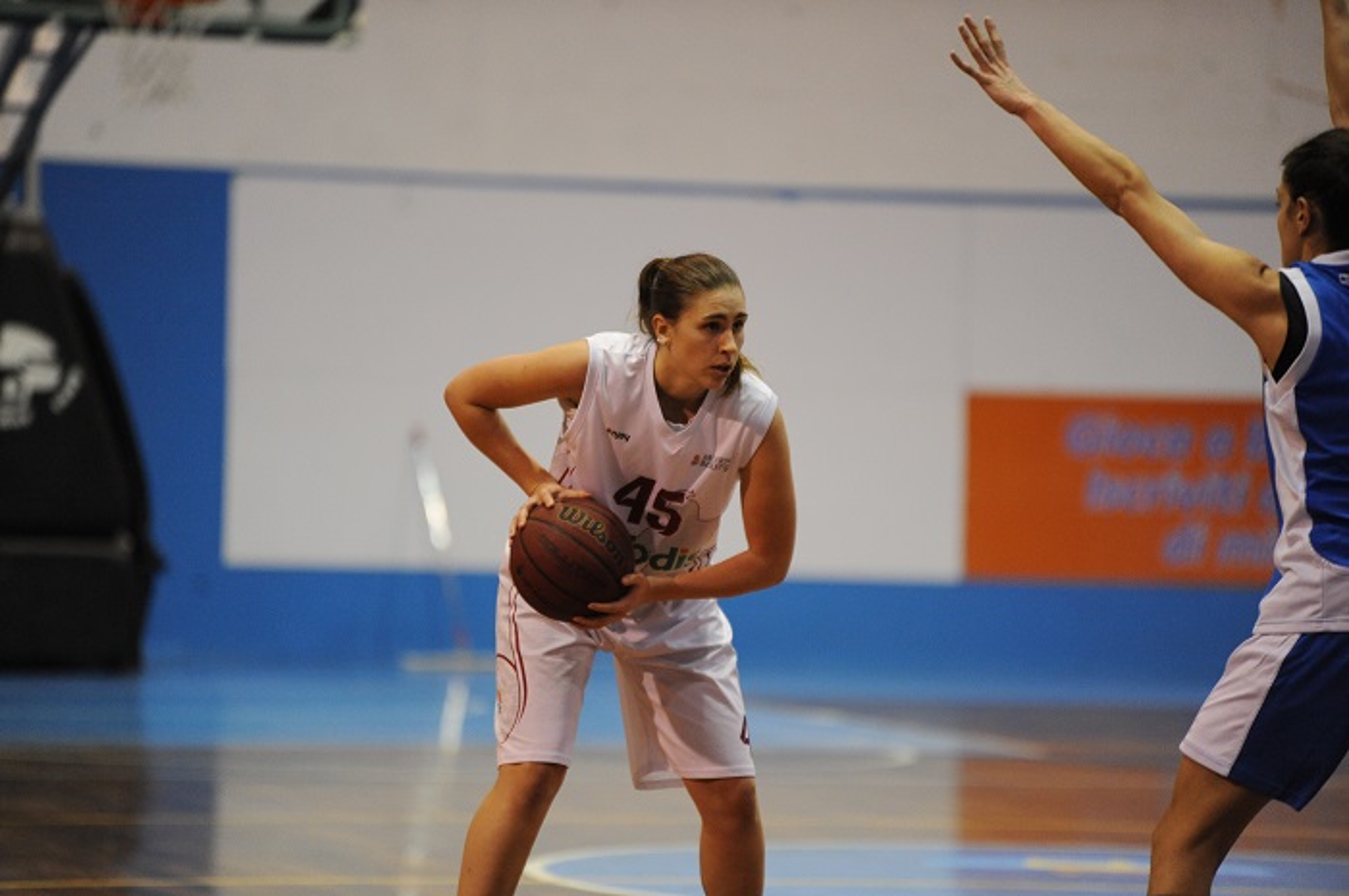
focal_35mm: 200
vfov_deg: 6.9
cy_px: 448
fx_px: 7486
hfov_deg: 10.3
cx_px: 674
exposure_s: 1/320
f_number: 2.8
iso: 3200
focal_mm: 200
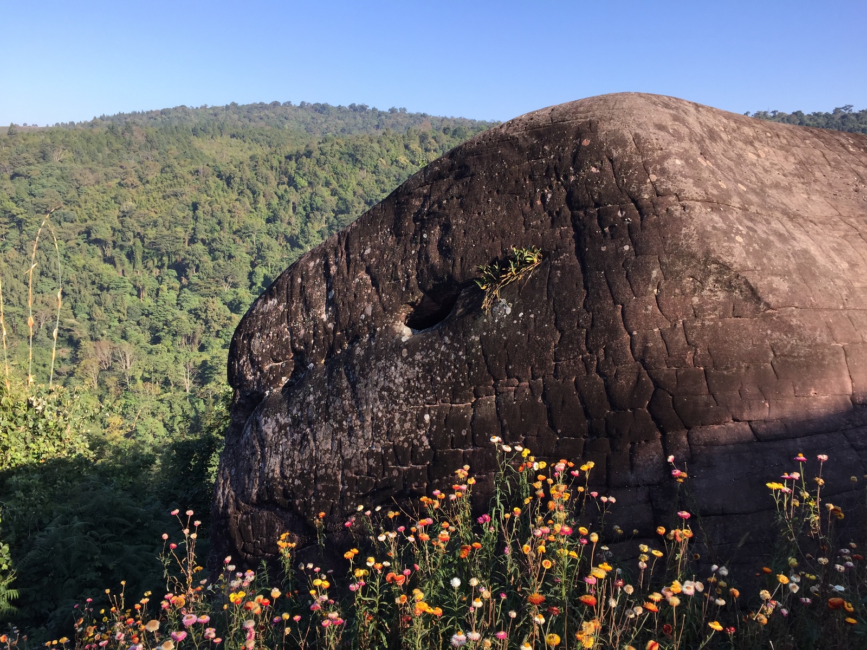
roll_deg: -3.2
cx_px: 434
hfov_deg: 61.7
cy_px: 325
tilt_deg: -9.6
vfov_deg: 48.2
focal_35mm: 29
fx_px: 726
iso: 32
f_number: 2.2
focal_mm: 4.15
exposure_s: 1/775
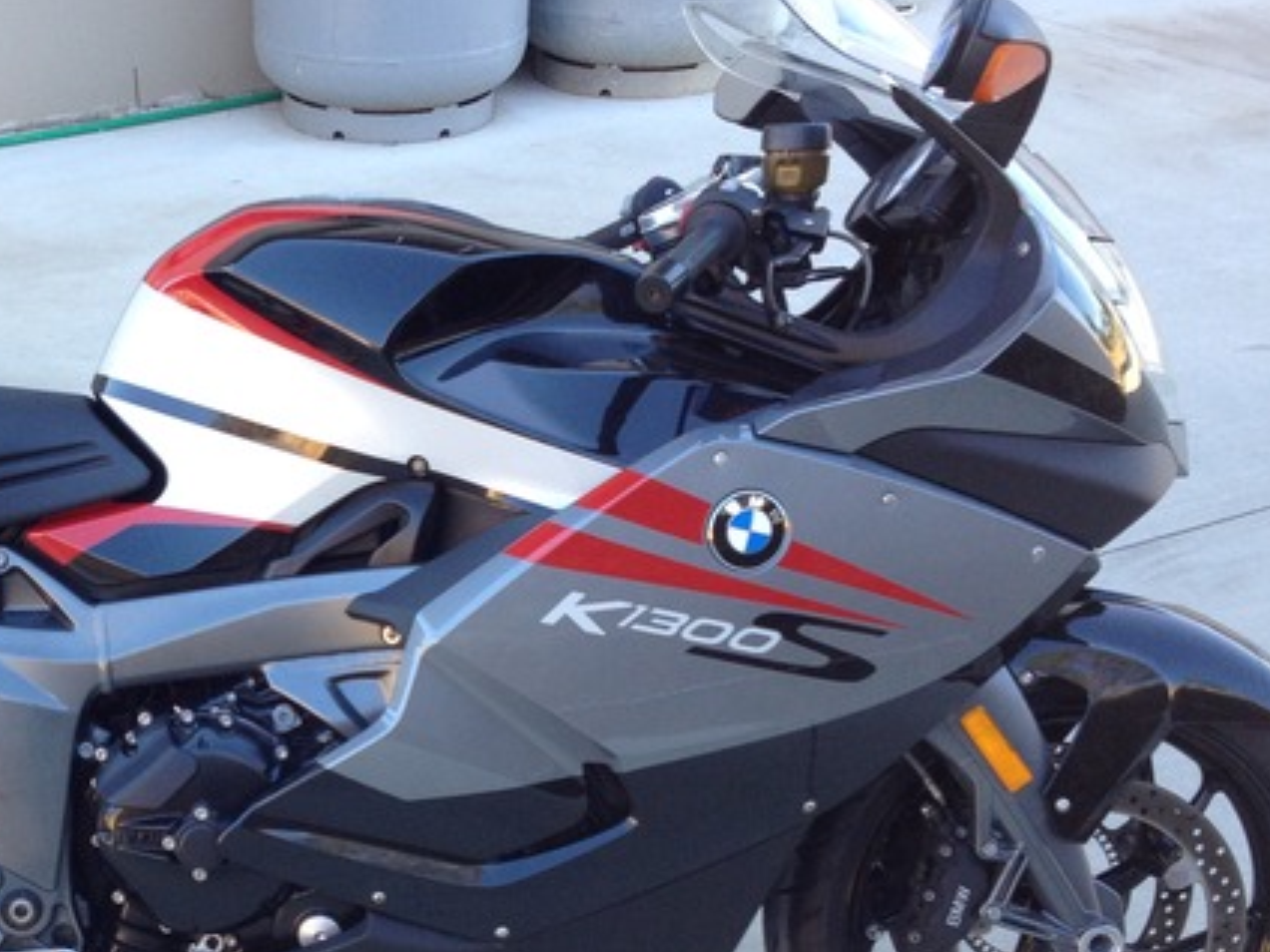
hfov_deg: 28.7
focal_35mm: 66
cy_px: 683
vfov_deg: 22.1
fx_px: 2421
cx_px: 243
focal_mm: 4.28
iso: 64
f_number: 2.4
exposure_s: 1/120
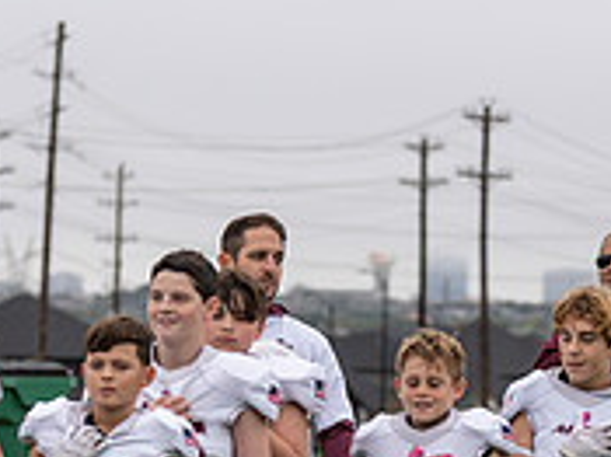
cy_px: 668
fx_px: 3933
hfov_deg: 8.9
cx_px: 374
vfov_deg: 6.6
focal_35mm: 223
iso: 500
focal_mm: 70
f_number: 2.8
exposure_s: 1/1250
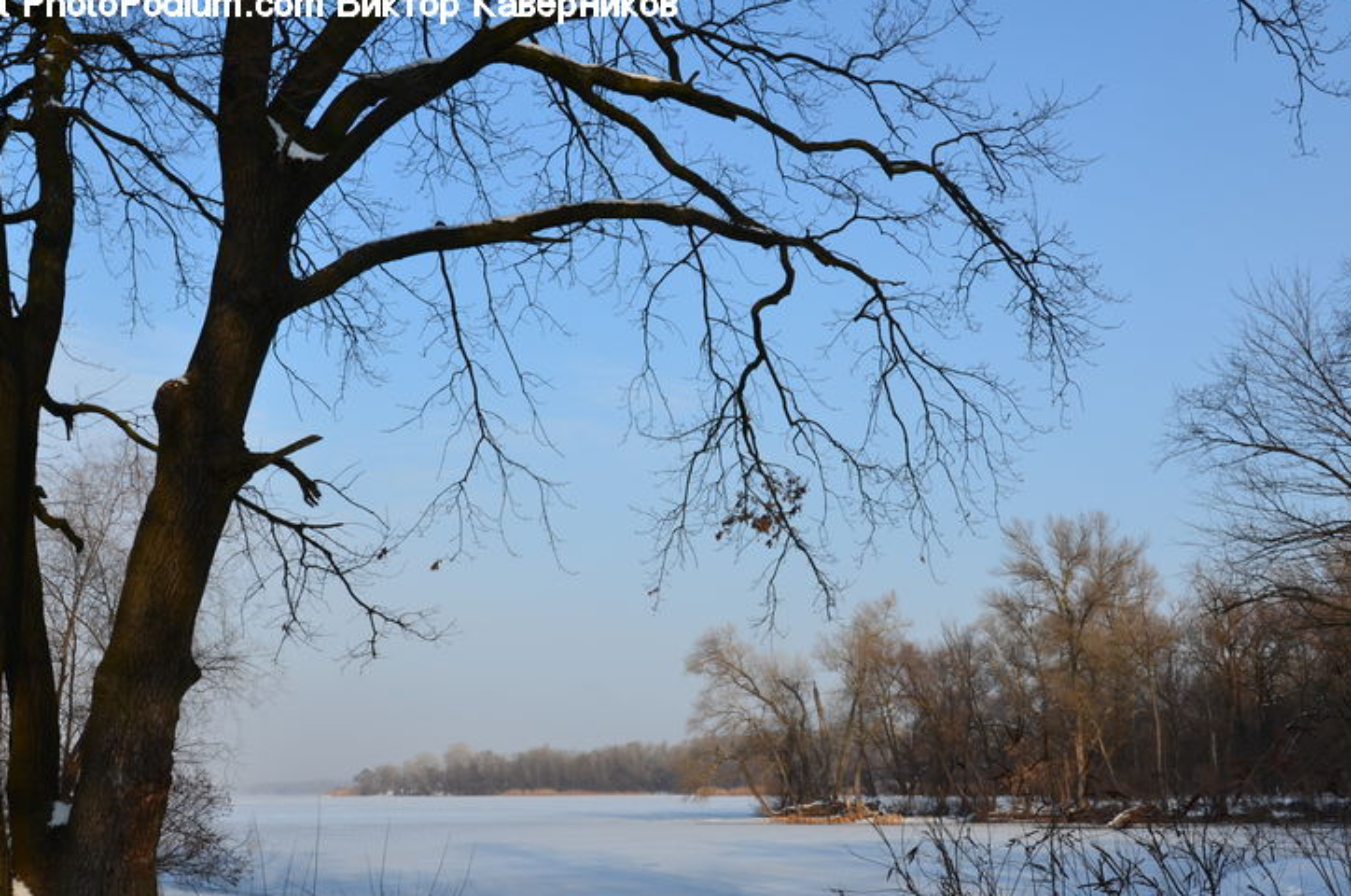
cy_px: 515
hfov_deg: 47.5
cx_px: 690
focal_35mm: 41
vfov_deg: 32.5
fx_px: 1536
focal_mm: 22
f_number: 11
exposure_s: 1/125
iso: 100
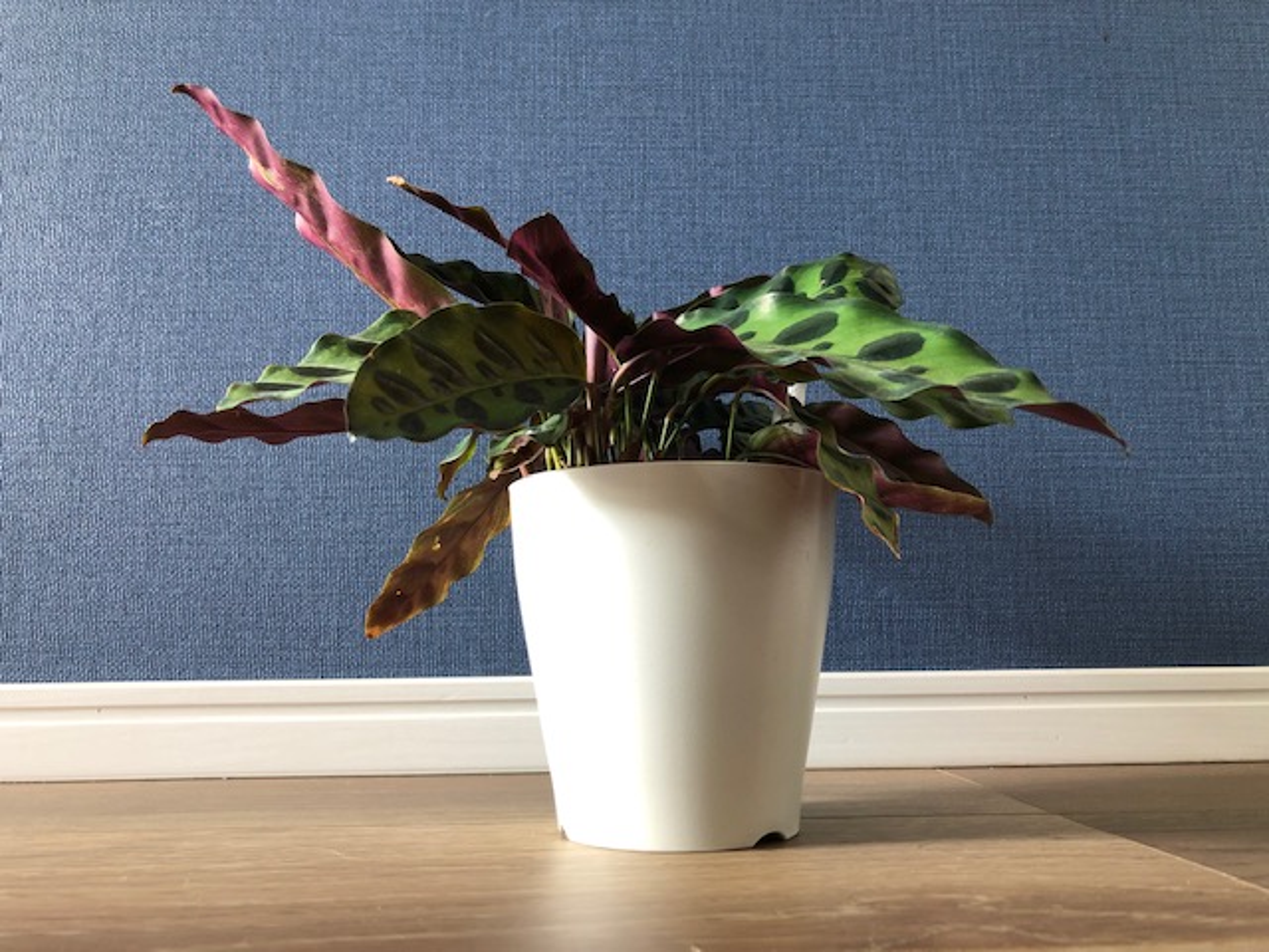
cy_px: 476
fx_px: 1026
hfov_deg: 63.4
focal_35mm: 28
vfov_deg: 49.7
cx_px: 634
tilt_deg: +9.4
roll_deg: +0.5
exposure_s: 1/15
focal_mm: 3.99
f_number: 1.8
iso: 40
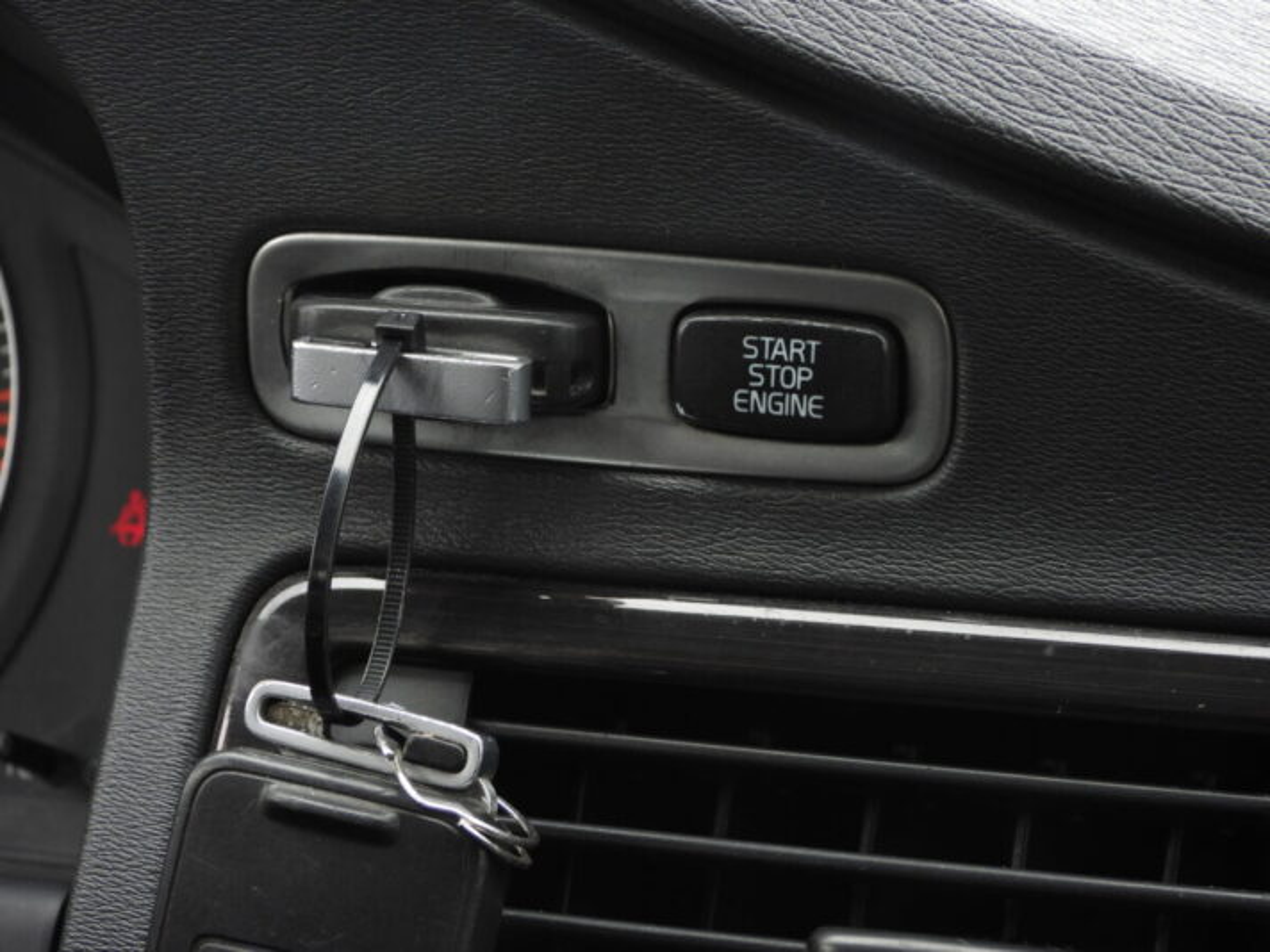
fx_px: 3852
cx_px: 635
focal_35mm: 105
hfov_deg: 18.7
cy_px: 476
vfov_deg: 14.1
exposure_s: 1/60
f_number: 4
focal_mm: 18.9
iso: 160
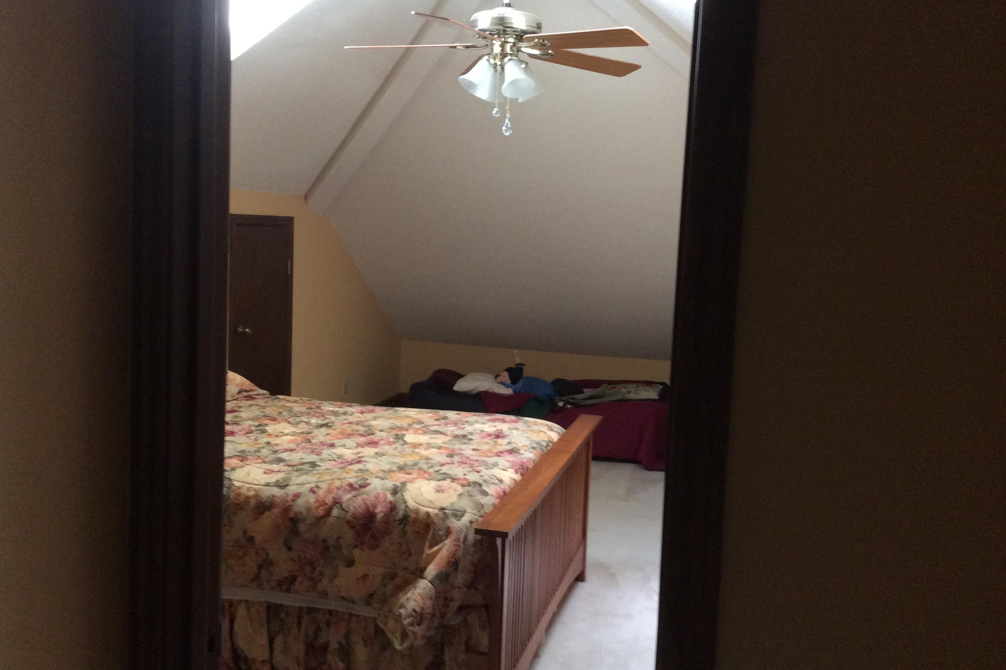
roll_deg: -1.5
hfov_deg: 55.8
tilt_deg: -7.8
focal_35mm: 34
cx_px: 499
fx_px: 950
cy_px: 316
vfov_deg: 38.9
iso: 125
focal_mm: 3.3
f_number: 2.4
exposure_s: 1/24
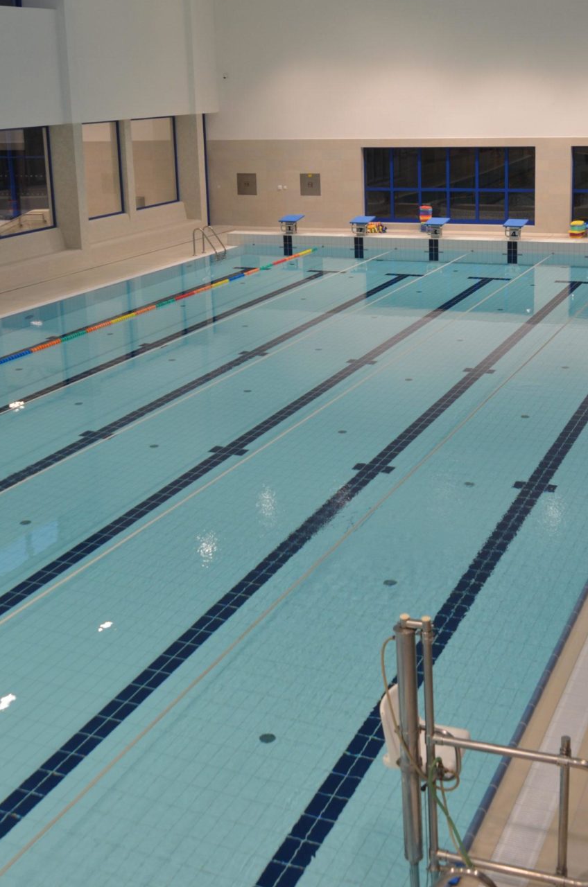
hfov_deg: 29.7
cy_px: 355
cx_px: 323
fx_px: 1107
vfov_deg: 43.5
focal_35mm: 45
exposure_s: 1/80
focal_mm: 24
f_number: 4.5
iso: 400
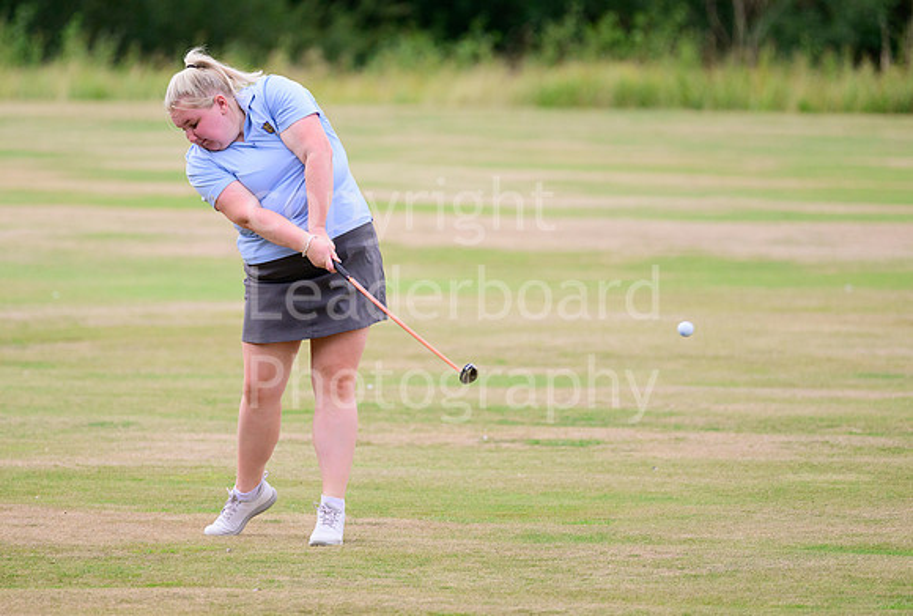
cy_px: 245
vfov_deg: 2.9
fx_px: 12367
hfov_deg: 4.2
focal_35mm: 486
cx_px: 357
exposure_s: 1/3200
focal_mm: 400
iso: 1600
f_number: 5.6
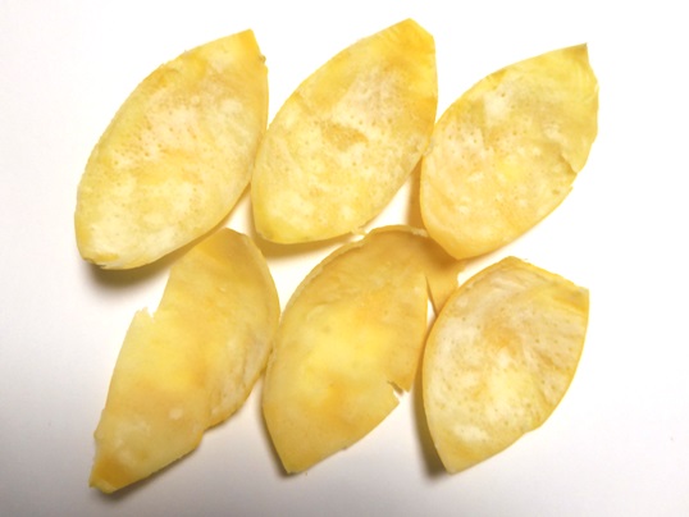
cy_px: 258
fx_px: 478
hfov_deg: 71.6
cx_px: 344
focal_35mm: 24
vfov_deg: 56.9
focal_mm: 4.3
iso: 140
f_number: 3.4
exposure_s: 1/30
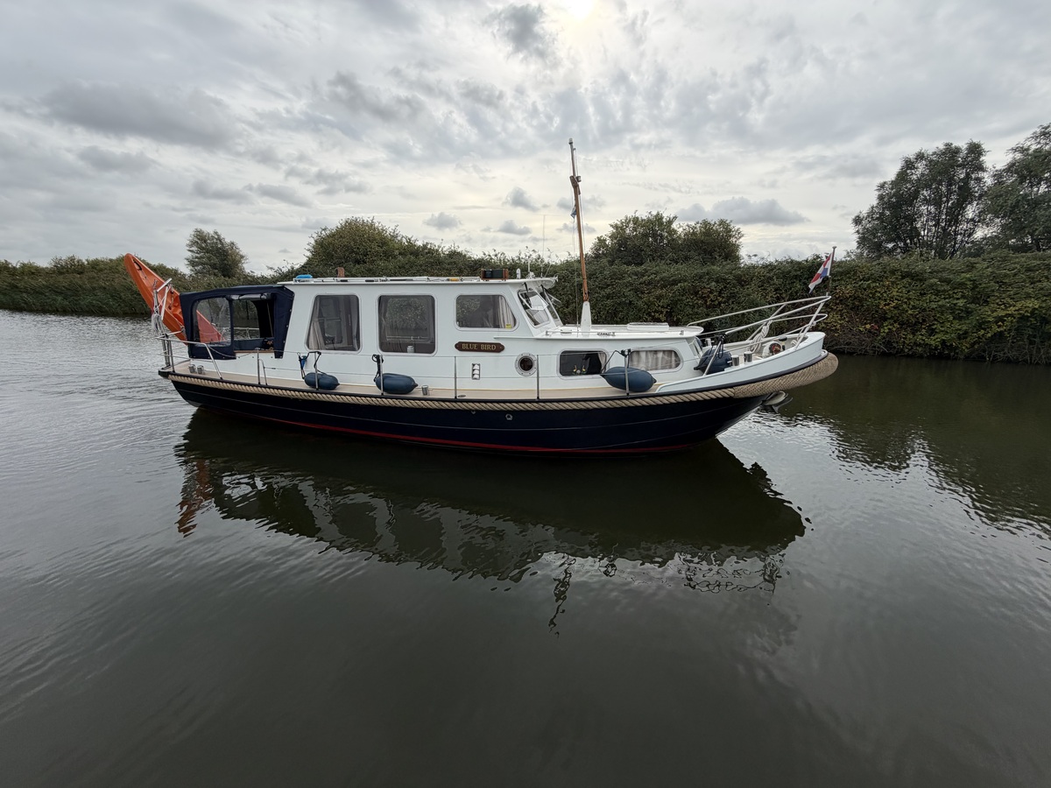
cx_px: 526
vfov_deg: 85.7
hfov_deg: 102.1
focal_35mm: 14
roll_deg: -1.3
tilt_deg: -13.8
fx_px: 425
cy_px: 394
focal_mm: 2.22
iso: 25
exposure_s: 1/770
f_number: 2.2
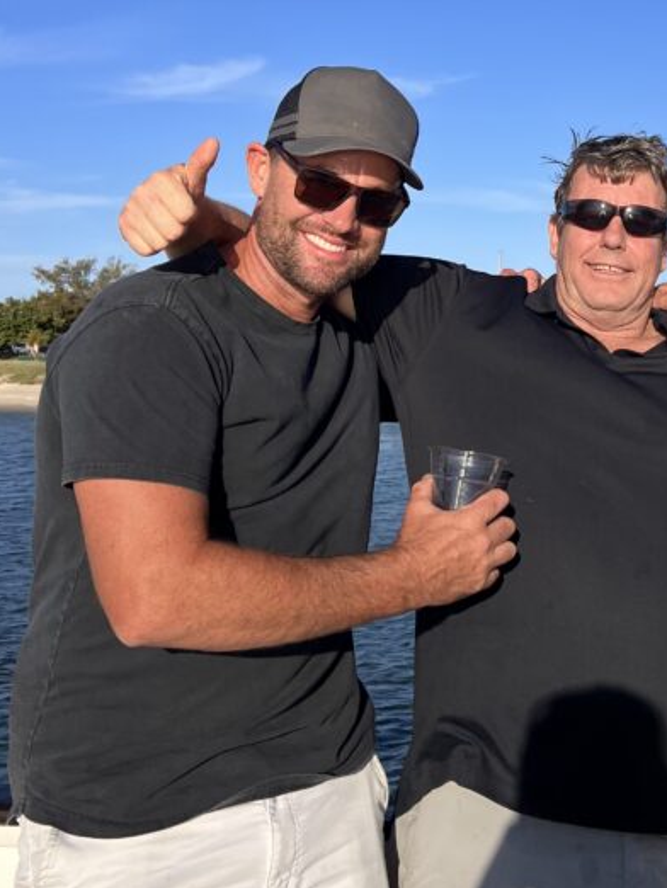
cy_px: 242
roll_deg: -1.0
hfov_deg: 27.6
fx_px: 1309
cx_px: 592
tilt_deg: +6.3
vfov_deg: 36.7
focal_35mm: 51
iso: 50
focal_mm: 5.7
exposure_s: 1/4831
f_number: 1.5
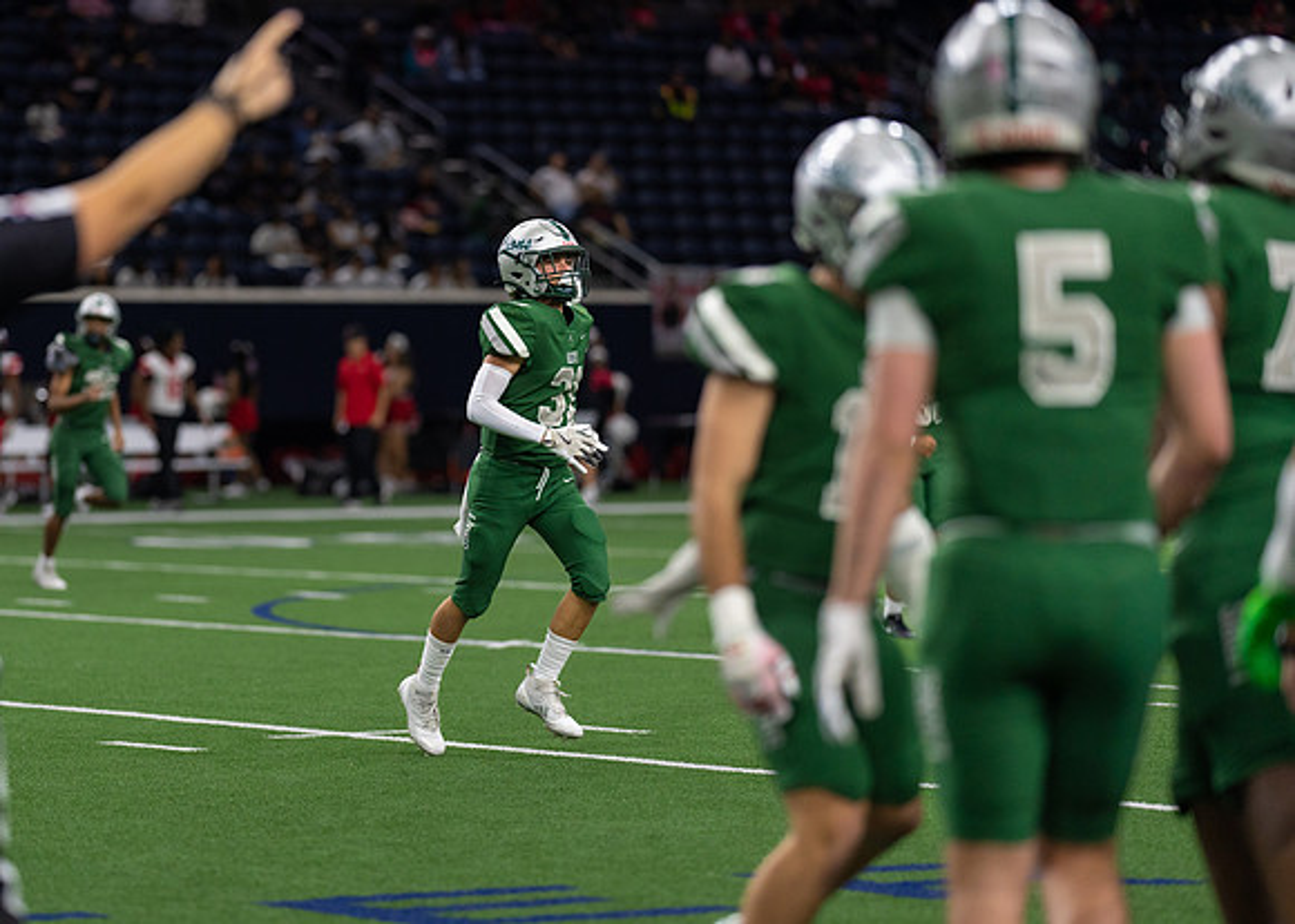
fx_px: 6457
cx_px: 441
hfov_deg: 11.4
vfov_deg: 8.2
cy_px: 404
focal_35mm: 176
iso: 1000
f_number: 1.8
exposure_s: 1/1250
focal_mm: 135
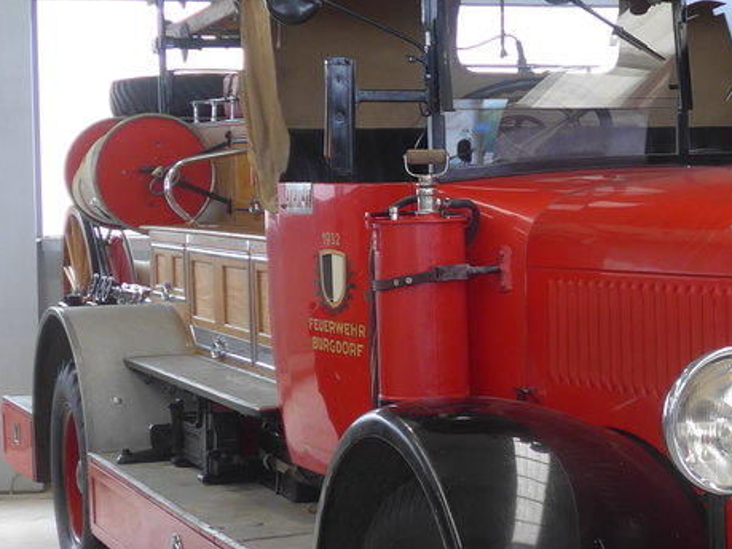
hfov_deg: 18.7
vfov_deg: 14.5
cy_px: 324
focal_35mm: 102
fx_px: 2156
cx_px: 759
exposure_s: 1/60
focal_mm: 8
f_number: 2.5
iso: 125
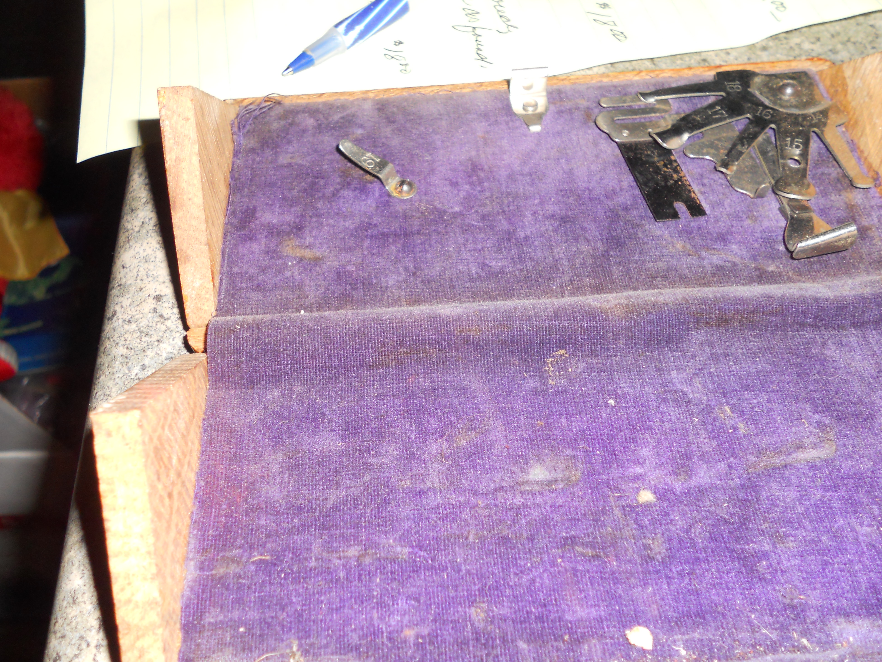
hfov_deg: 55.3
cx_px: 431
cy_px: 340
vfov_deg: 42.9
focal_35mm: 33
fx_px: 841
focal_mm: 5.8
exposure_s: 1/25
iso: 200
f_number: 8.8
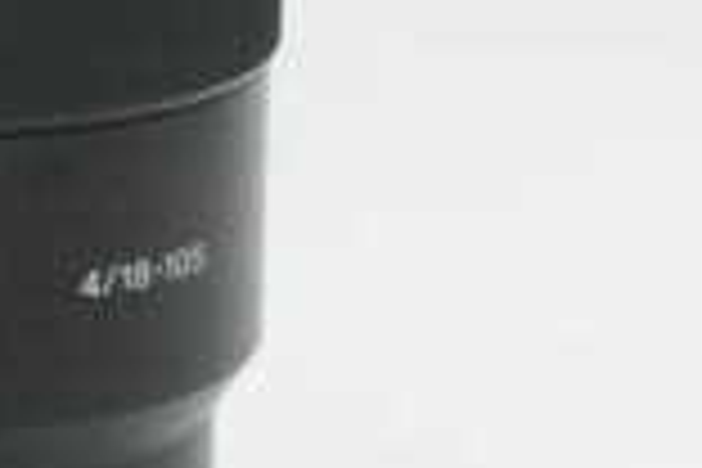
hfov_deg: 8.8
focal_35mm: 231
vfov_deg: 5.9
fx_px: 4504
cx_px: -72
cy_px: 68
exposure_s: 1/320
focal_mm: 40
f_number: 13
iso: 1000
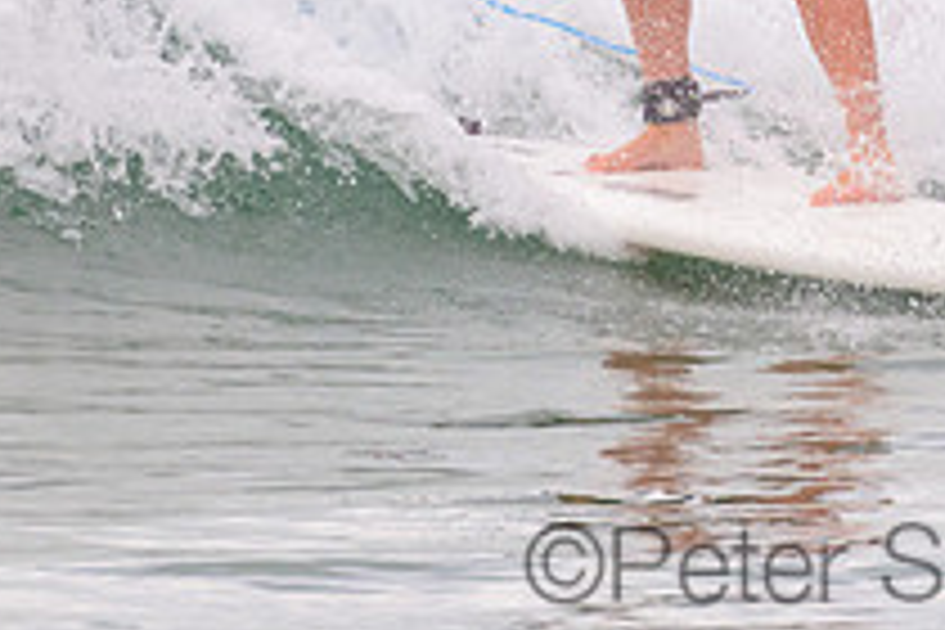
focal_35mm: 2353
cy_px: -233
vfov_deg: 0.6
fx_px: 61761
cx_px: 797
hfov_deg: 0.9
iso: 1100
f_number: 11
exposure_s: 1/1250
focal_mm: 800
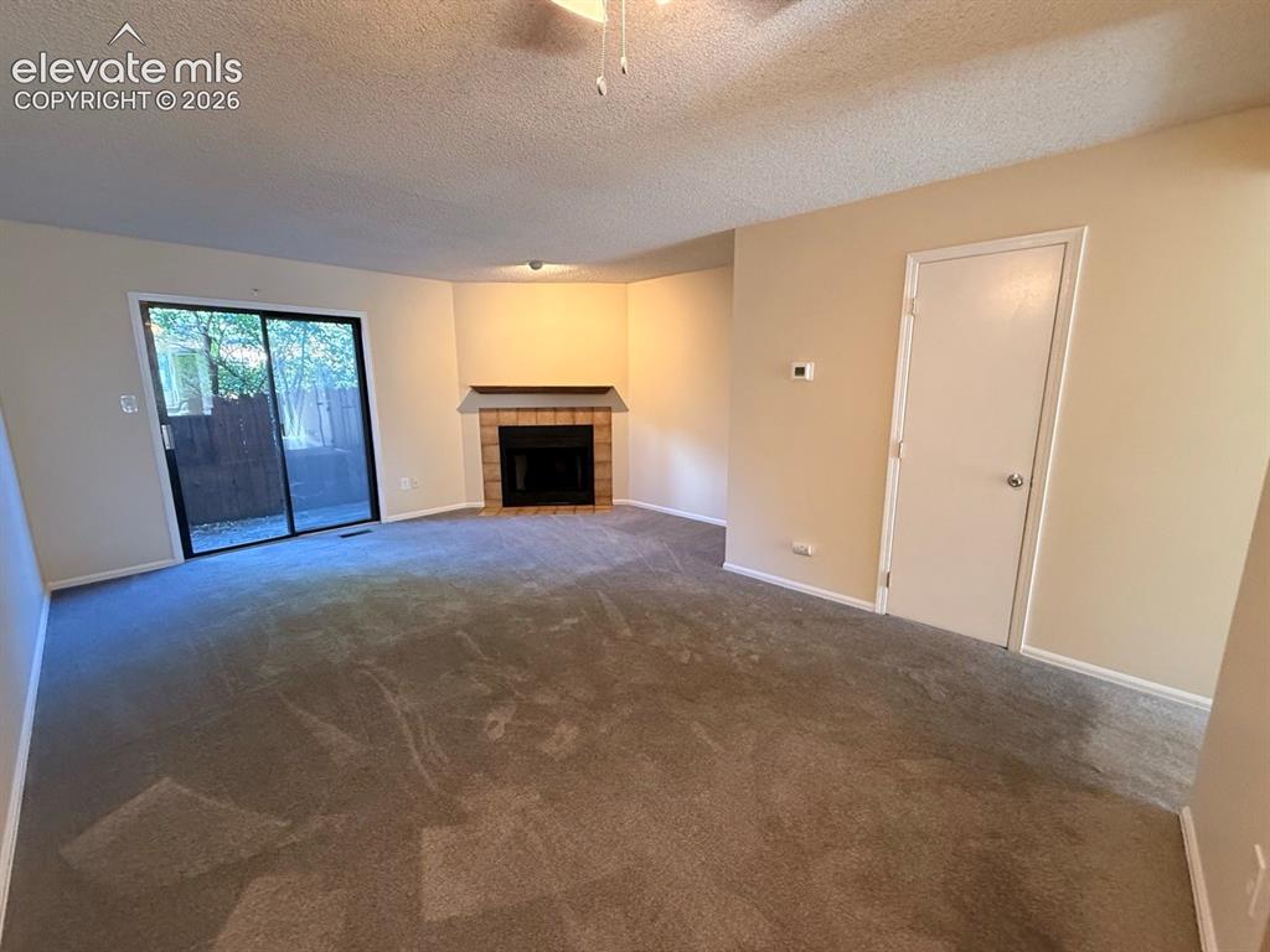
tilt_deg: -9.7
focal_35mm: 14
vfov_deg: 85.7
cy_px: 476
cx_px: 635
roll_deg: -0.1
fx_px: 514
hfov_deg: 102.1
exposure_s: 1/60
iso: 320
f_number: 2.2
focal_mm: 2.22
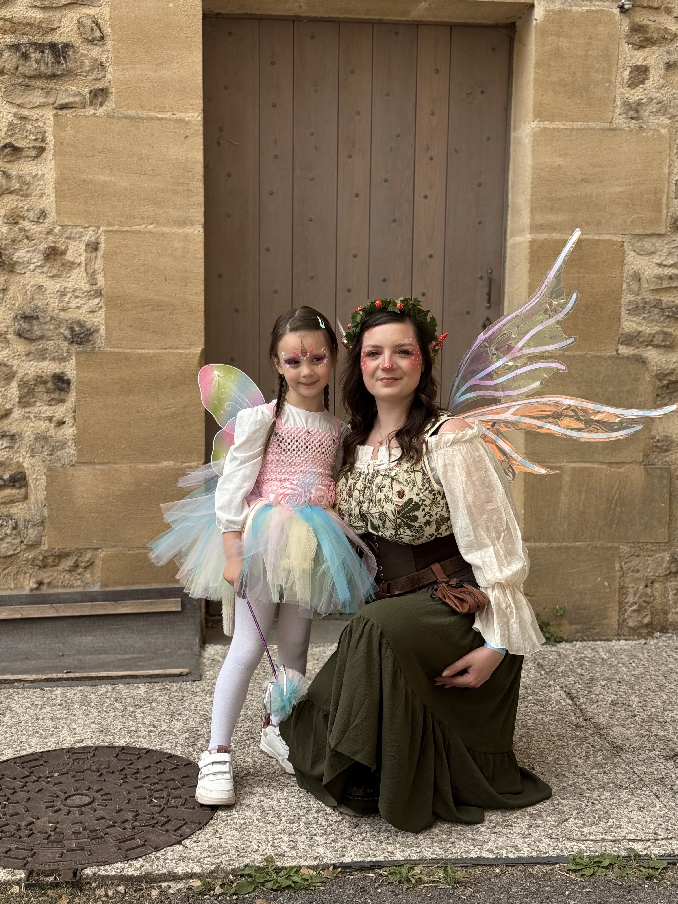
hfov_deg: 30.3
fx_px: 1254
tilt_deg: -9.0
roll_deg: -1.6
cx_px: 339
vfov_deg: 39.7
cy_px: 452
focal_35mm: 48
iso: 64
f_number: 1.78
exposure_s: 1/1678
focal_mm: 6.76
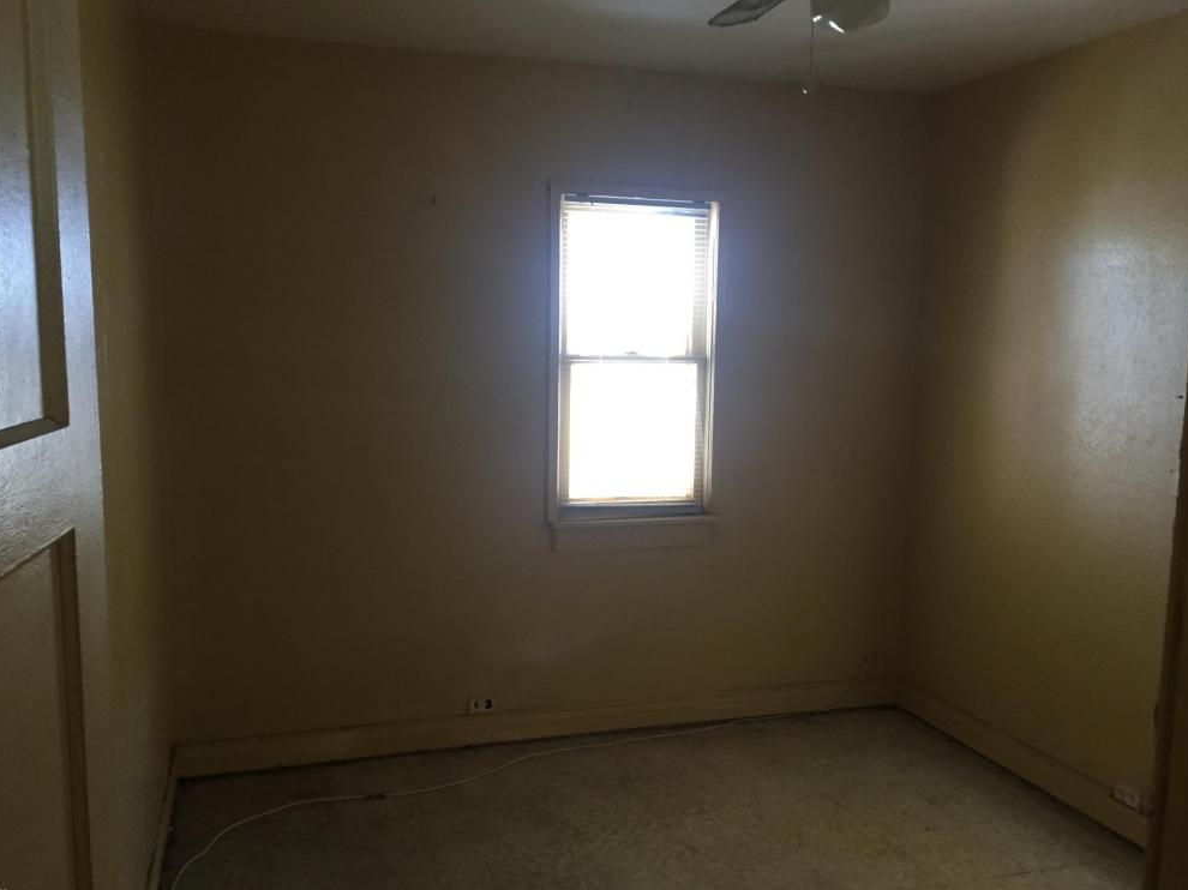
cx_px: 589
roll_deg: -1.5
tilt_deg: -6.1
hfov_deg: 60.0
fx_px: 1029
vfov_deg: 46.8
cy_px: 459
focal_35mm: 30
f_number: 2.2
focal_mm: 4.15
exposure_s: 1/24
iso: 250
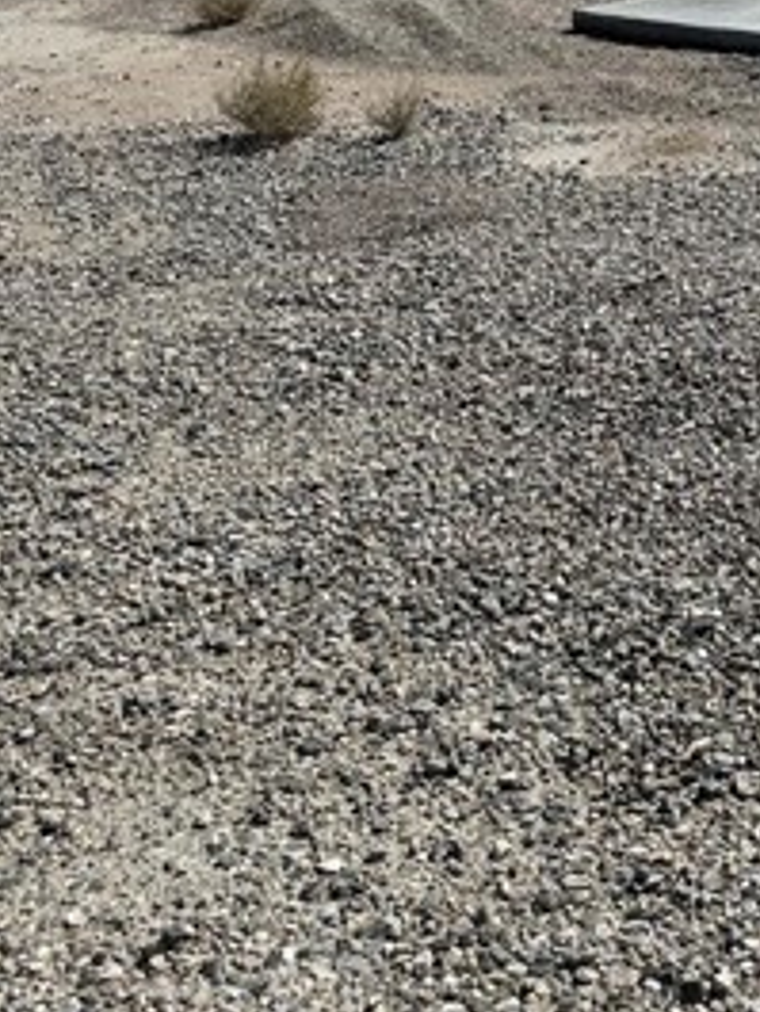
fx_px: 1697
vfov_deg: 30.9
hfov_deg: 24.3
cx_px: 726
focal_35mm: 58
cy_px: 11
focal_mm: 6.86
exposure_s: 1/9709
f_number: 1.78
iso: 80
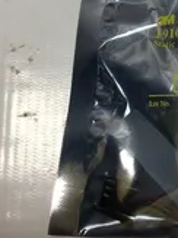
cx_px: 177
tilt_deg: -70.8
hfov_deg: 18.9
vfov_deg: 24.7
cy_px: 13
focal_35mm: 76
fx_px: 522
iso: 25
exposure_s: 1/149
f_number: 2.4
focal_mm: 3.3
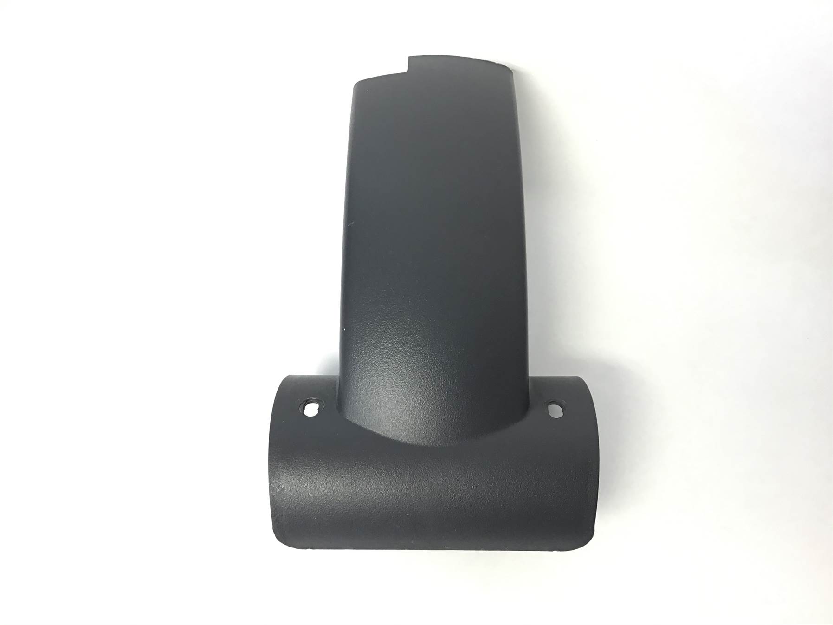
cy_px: 312
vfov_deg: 45.4
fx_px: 746
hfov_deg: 58.4
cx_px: 416
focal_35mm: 31
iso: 50
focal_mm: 3.3
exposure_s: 1/30
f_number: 2.4
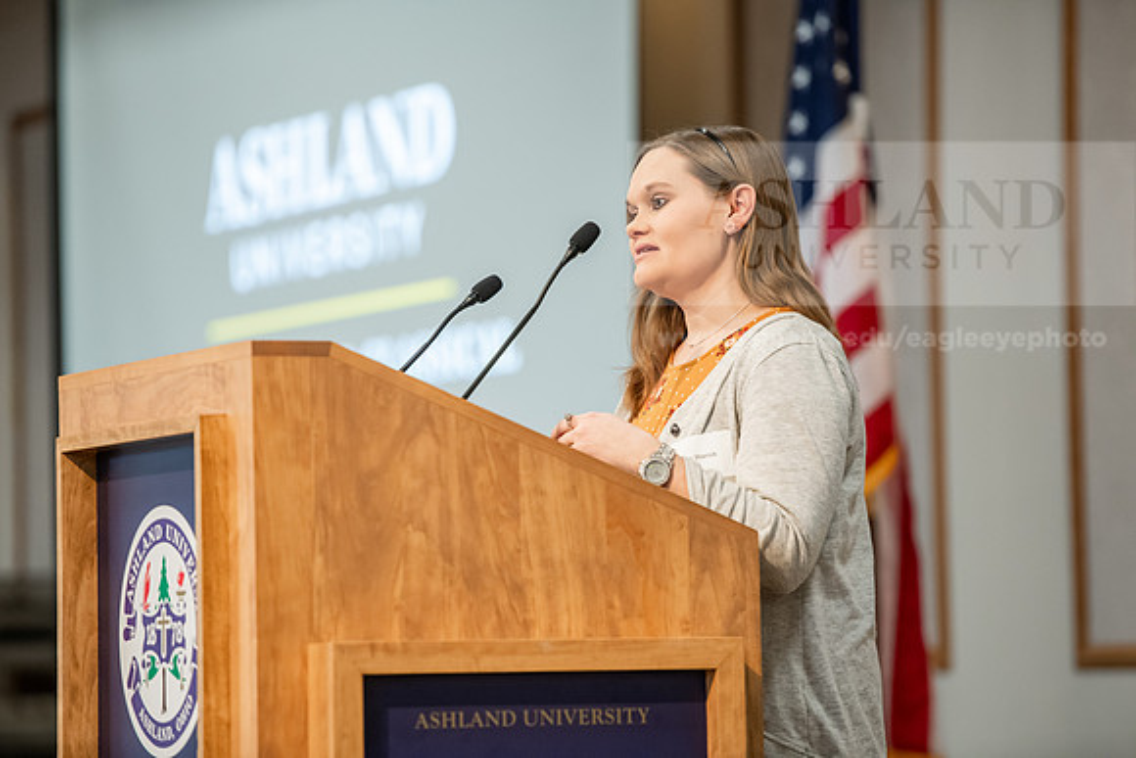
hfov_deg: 11.4
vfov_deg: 7.6
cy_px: 379
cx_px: 568
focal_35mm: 180
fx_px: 5681
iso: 2000
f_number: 3.2
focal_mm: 180
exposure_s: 1/200
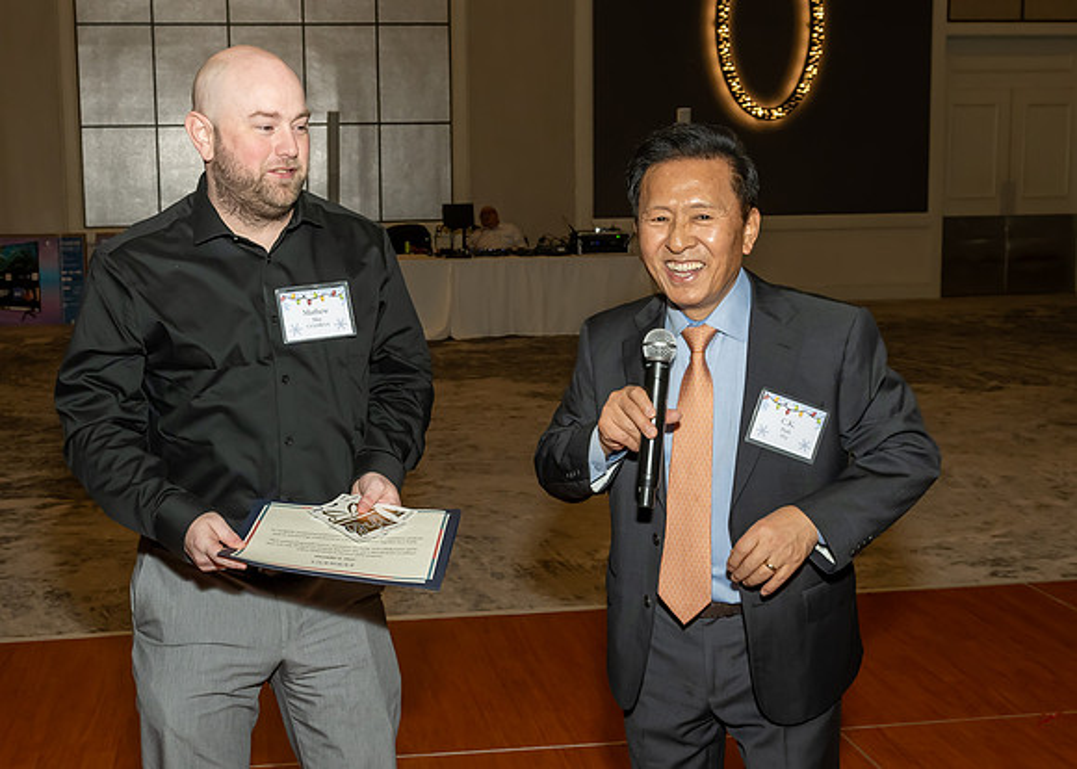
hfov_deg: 40.8
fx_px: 1443
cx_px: 463
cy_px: 362
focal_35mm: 47
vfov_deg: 29.8
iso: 1000
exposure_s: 1/250
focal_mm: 26
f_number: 7.1
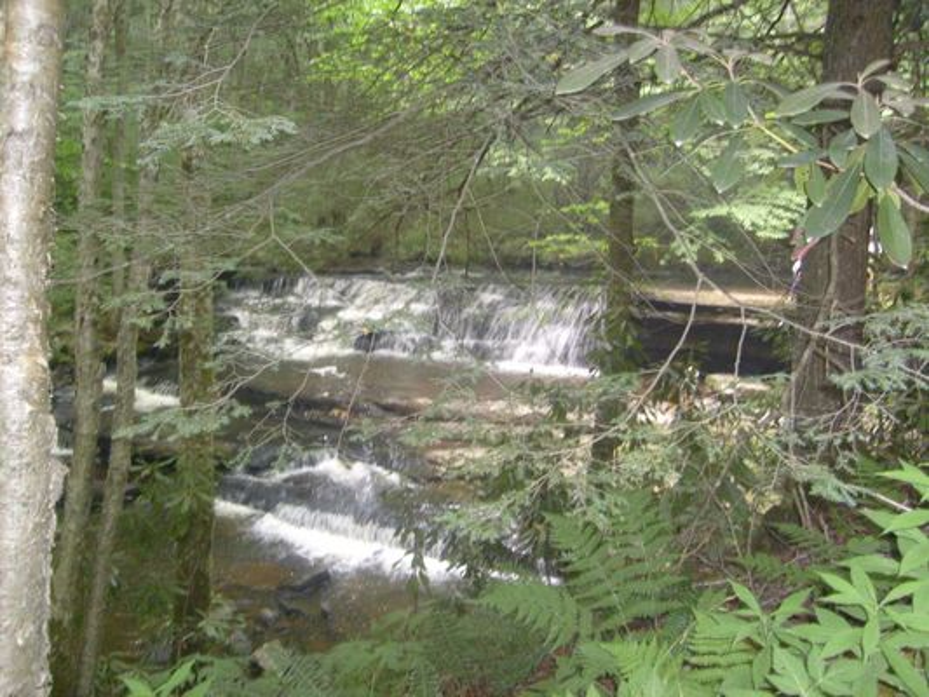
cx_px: 464
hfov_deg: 52.6
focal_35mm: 35
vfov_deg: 40.7
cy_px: 348
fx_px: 940
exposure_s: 1/45
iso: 200
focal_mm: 5.8
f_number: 2.8
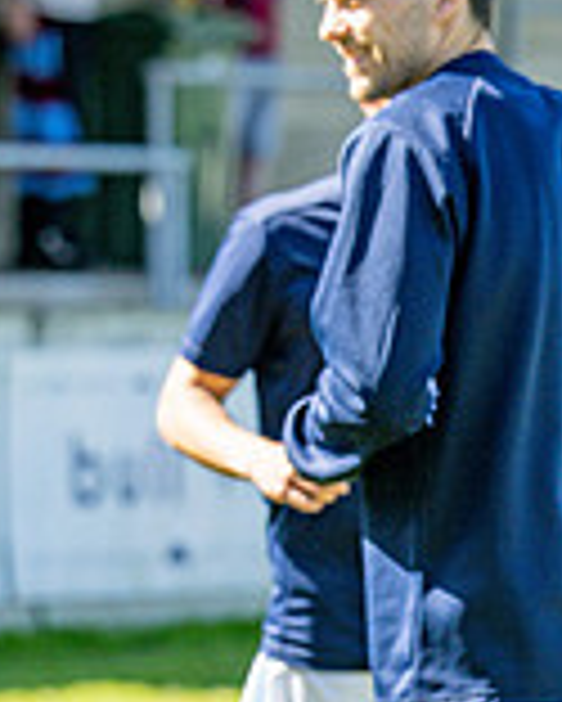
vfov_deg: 3.5
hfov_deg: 2.8
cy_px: 800
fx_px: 11424
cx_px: 1327
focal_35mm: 550
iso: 200
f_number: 4
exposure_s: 1/1250
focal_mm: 135
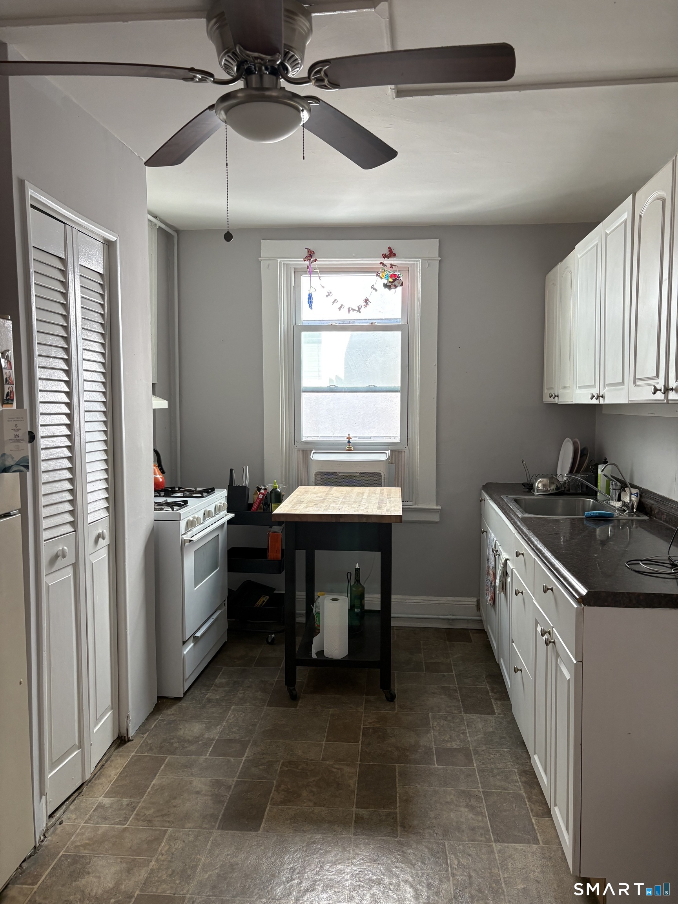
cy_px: 452
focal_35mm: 26
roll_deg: +0.1
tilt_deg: -3.4
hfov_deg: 53.1
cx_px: 339
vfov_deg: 67.3
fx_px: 679
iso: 125
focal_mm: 5.96
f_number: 1.6
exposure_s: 1/63
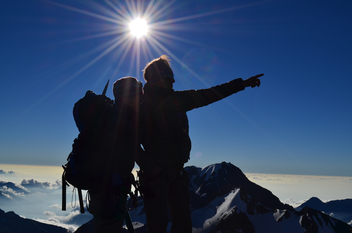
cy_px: 116
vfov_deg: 31.8
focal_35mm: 42
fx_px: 410
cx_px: 176
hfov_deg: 46.5
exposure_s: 1/640
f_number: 14
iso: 100
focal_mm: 28
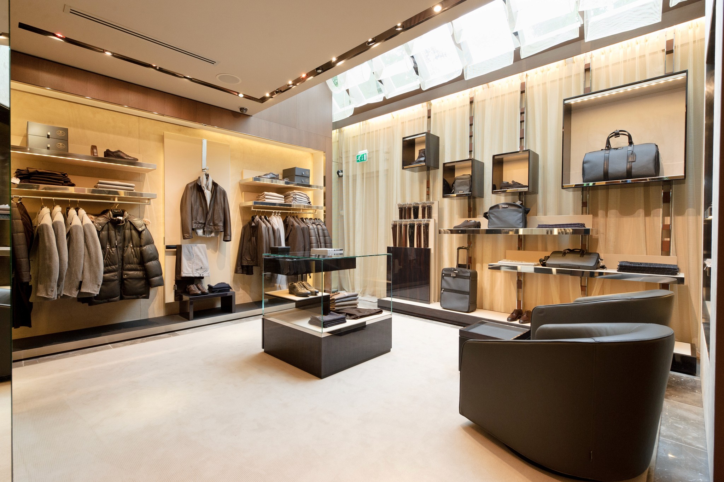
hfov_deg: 93.3
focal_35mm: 17
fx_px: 342
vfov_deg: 70.4
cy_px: 241
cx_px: 362
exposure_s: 1/60
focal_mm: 17
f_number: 8
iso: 1600
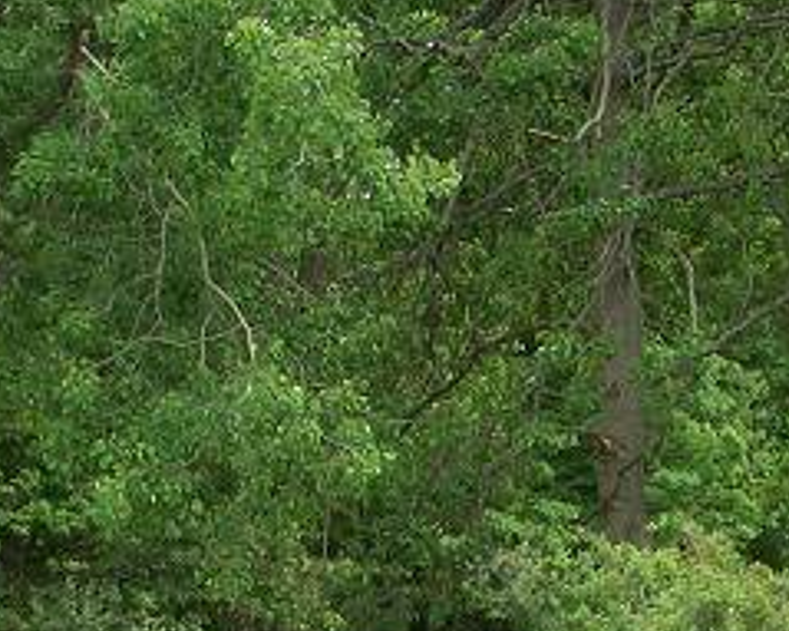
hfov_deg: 15.8
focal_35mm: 121
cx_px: 640
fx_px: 2824
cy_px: 872
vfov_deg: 12.3
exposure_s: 1/297
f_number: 2.8
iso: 80
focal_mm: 6.2
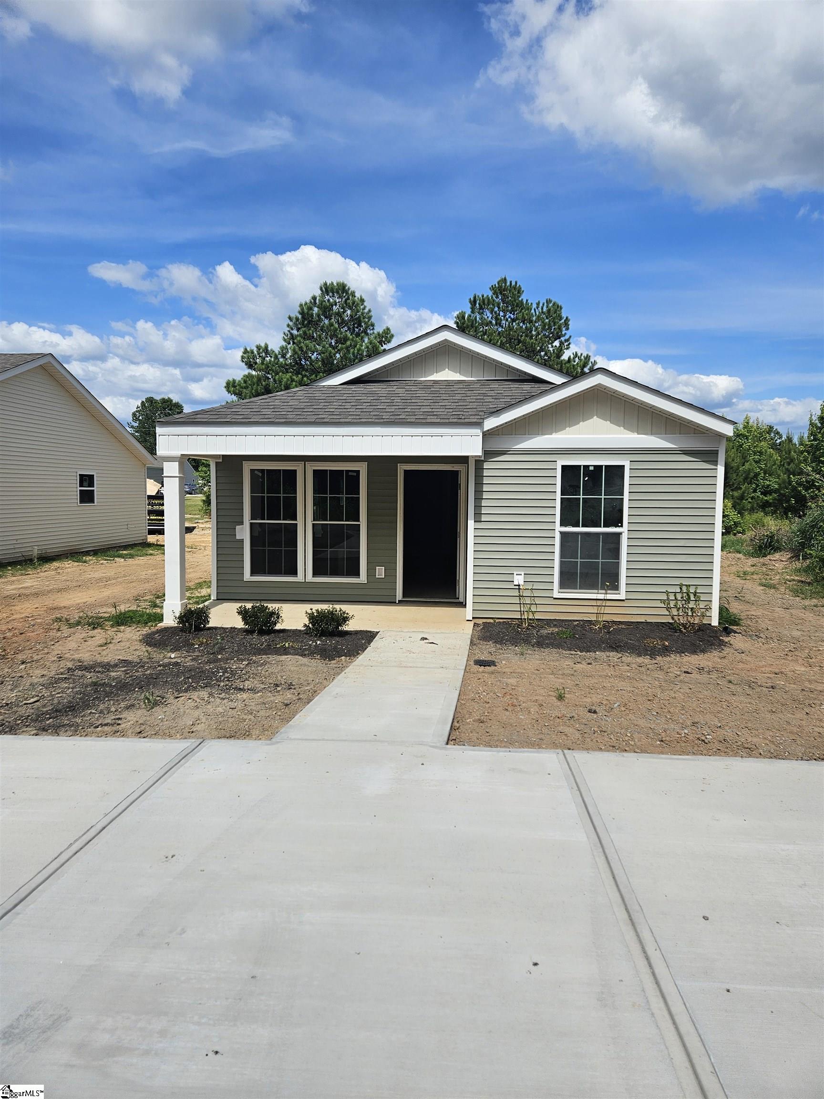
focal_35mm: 23
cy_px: 550
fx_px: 730
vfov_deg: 73.9
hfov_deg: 58.9
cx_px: 412
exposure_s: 1/3502
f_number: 1.8
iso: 25
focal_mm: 5.4
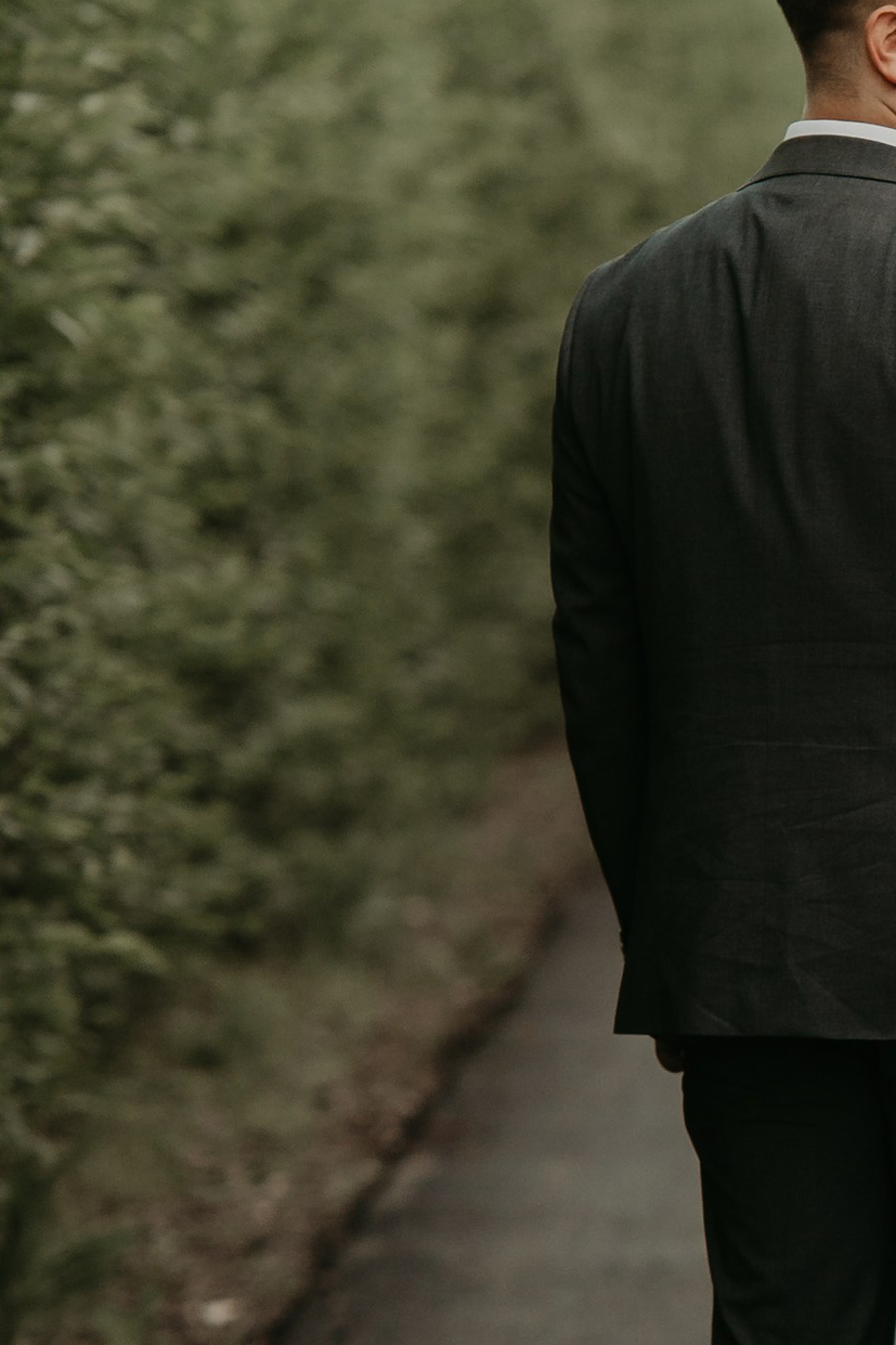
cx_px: 1381
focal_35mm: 263
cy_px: 843
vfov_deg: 7.8
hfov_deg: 5.2
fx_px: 9821
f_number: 2
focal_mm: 85
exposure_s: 1/1000
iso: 400
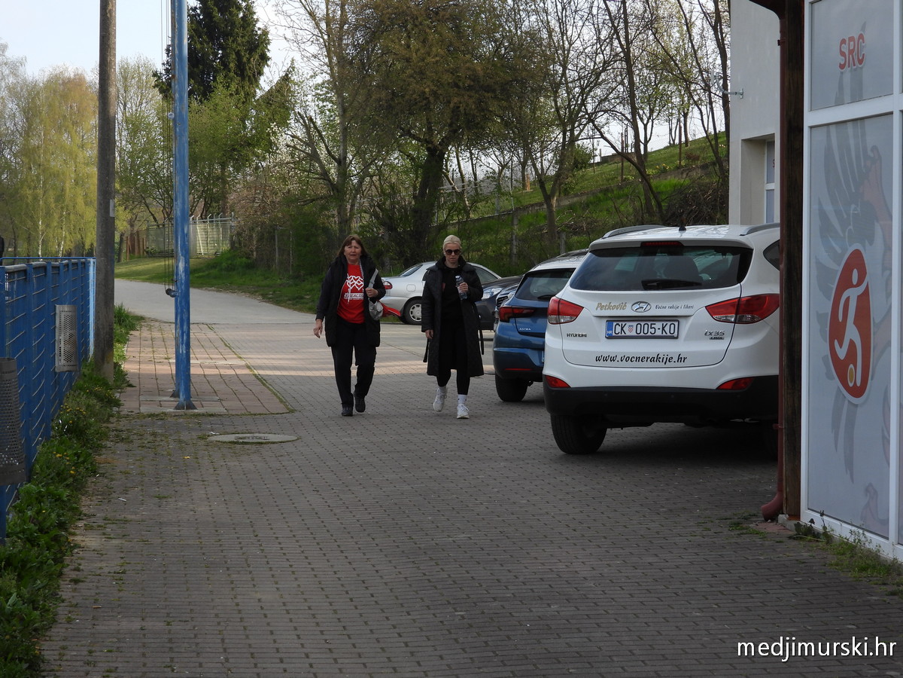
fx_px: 2087
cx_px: 452
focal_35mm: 80
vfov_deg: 18.4
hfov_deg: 24.4
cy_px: 339
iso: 100
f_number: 3.5
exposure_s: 1/400
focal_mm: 14.4
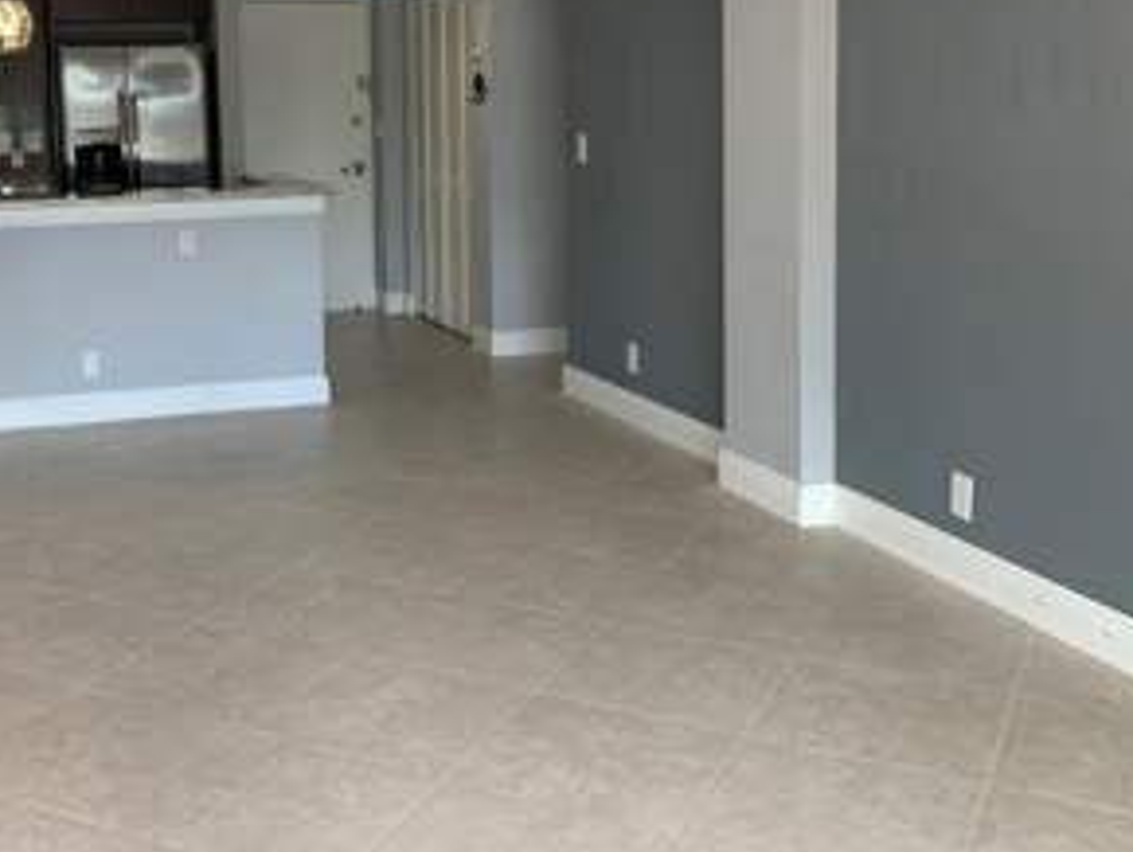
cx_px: 340
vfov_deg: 33.0
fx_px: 1409
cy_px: 215
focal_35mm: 43
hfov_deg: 42.9
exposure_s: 1/121
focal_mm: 4.25
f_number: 1.8
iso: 64
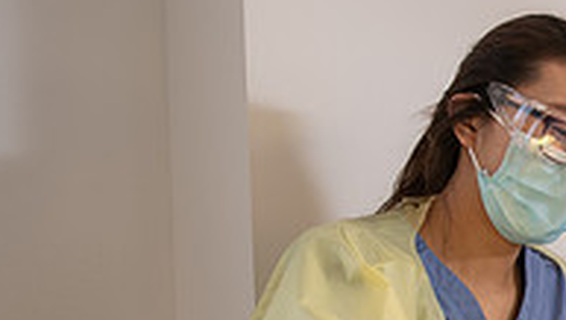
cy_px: 319
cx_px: 765
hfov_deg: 22.1
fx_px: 1277
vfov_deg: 14.1
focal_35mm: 85
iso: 400
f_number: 4
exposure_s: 1/200
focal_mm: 27
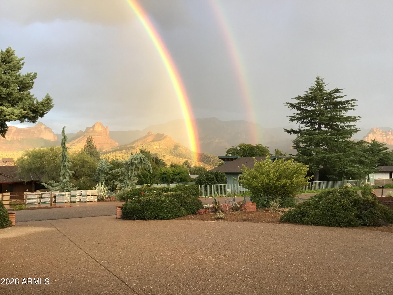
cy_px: 148
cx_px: 196
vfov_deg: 45.4
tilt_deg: +3.8
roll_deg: +0.2
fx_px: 352
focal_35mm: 31
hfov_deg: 58.4
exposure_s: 1/40
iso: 32
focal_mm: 3.3
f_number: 2.4
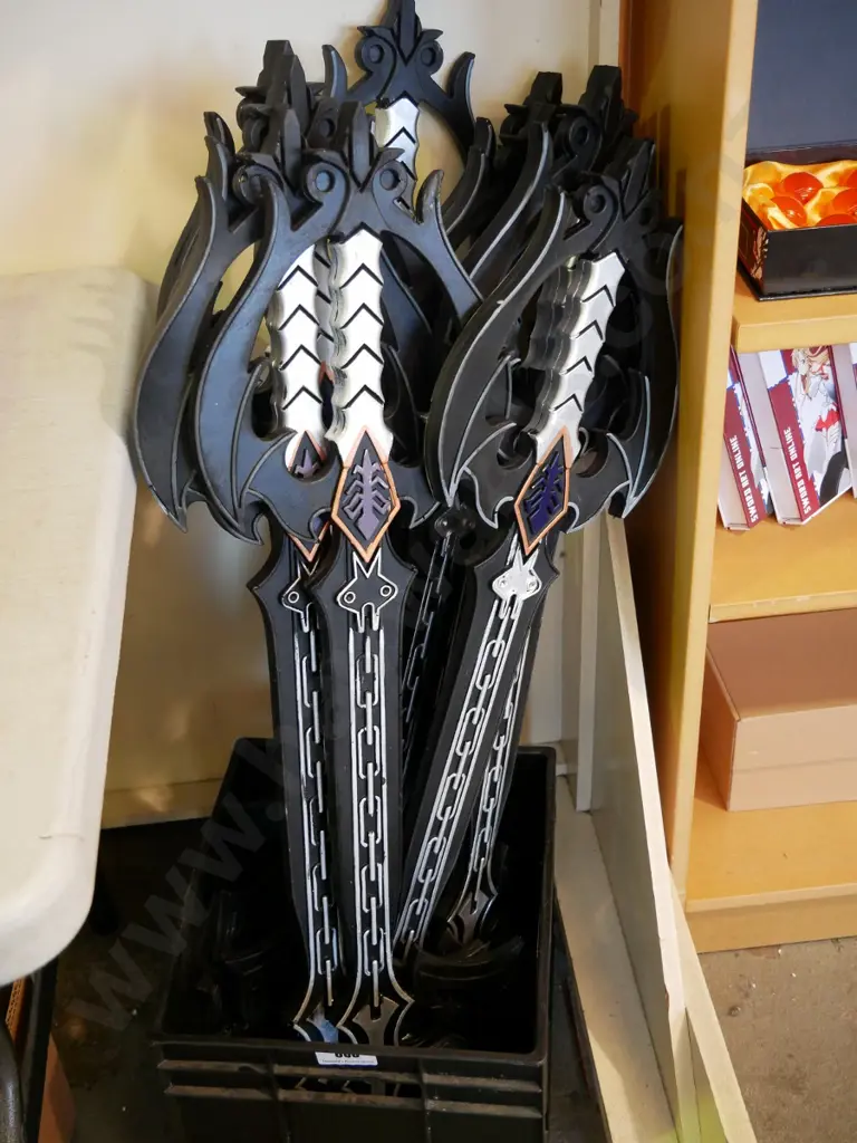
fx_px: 1452
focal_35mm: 44
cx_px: 428
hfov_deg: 32.9
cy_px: 572
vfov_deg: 42.9
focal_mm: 22
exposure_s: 1/60
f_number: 4.2
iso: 1600
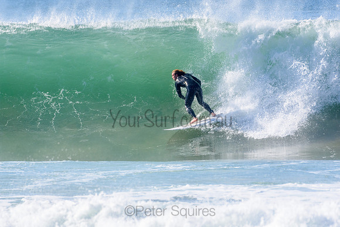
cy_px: 114
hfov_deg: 2.7
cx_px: 170
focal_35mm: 750
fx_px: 7085
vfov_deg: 1.8
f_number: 5.6
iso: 360
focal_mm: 500
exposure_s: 1/2000
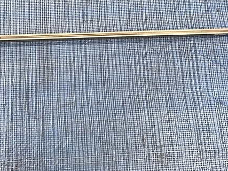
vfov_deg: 33.7
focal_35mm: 42
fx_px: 277
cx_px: 75
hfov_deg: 44.1
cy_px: 46
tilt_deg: -78.0
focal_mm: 3.99
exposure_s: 1/30
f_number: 1.8
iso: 25
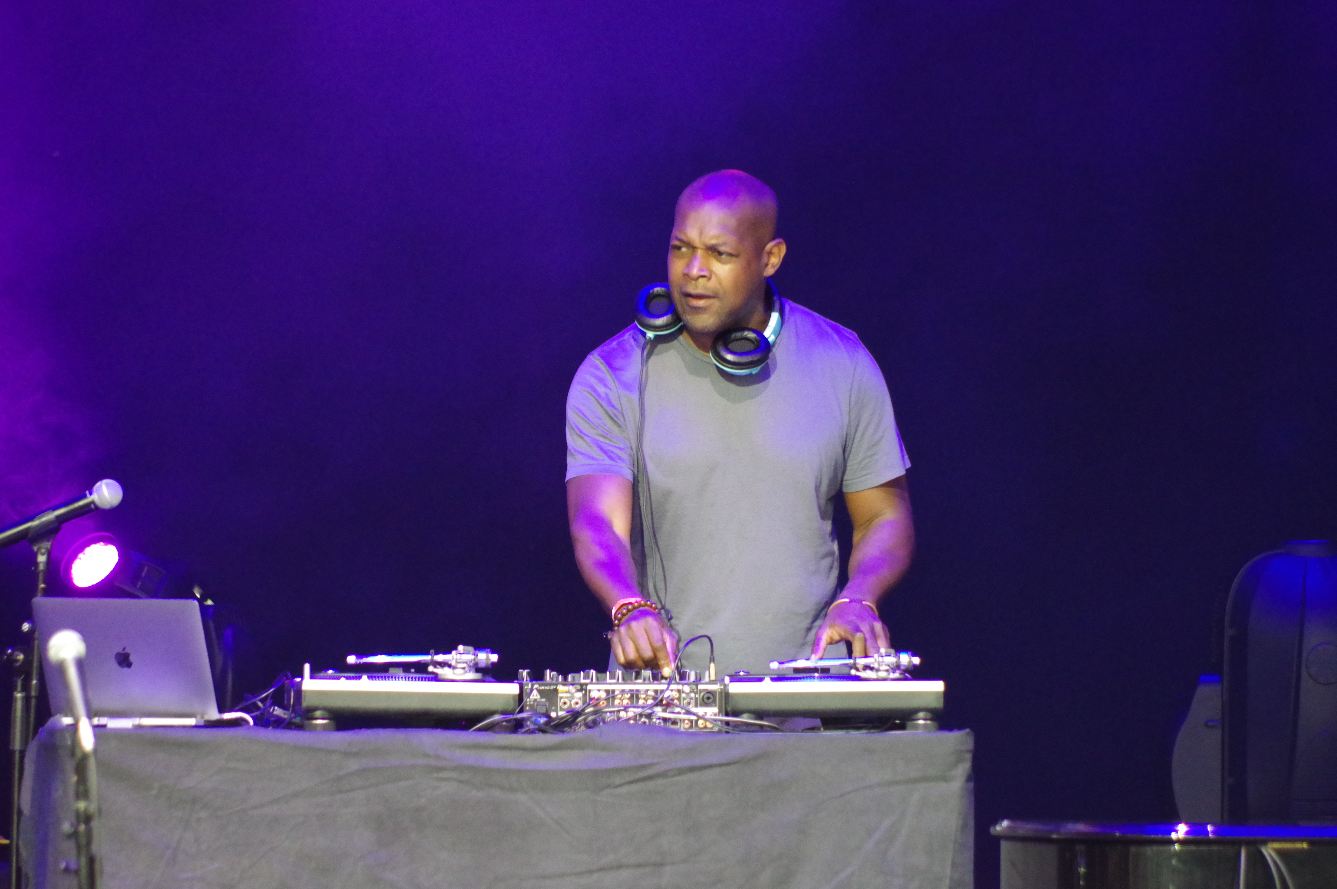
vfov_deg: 3.0
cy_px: 444
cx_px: 668
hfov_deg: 4.6
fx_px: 16698
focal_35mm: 450
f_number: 5.8
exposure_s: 1/125
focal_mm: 300
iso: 6400
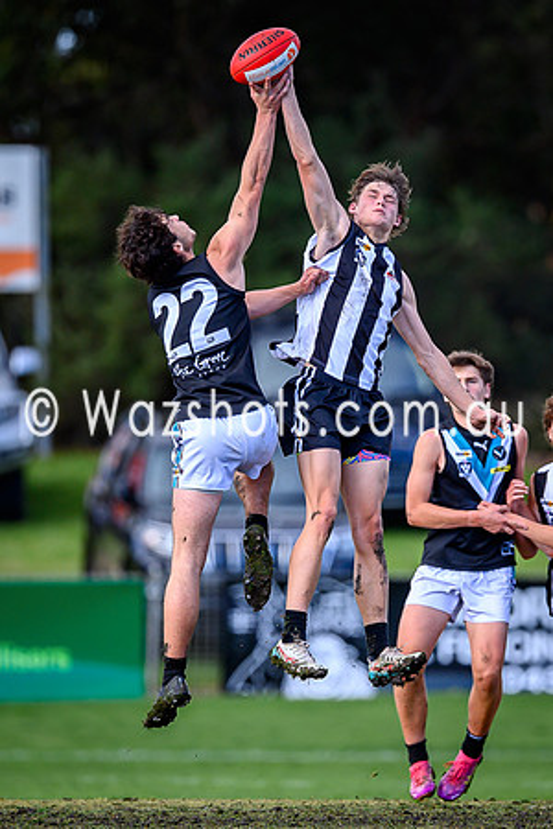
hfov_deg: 1.4
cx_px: 391
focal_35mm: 982
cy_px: 393
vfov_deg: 2.1
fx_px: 22620
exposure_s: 1/1600
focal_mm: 500
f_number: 4
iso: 640
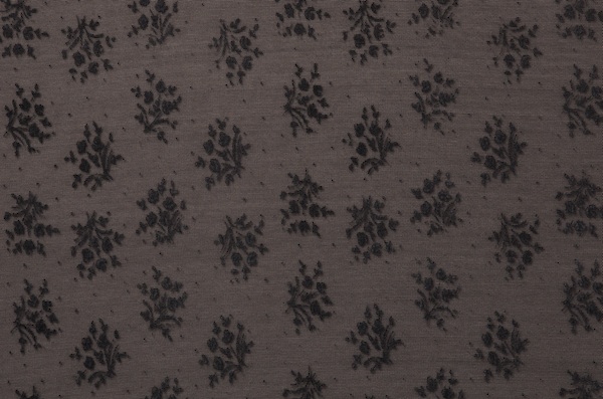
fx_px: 2256
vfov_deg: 10.1
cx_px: 302
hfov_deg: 15.2
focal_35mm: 135
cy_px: 200
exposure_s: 1/1000
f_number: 10
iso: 400
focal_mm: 90
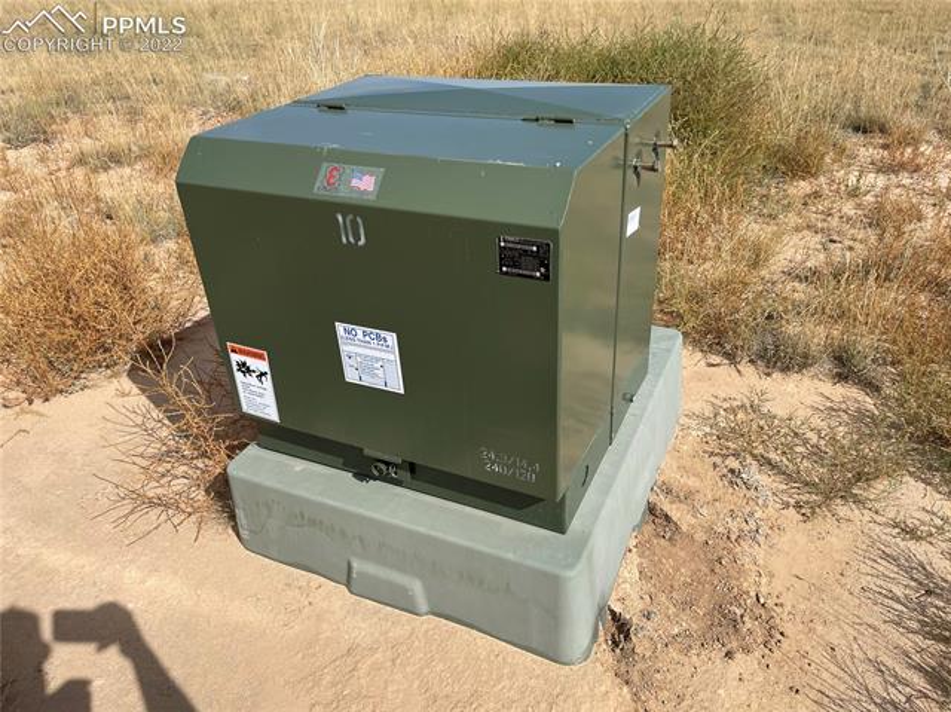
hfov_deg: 67.3
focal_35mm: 26
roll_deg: +2.2
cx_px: 476
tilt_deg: -32.4
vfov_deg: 53.0
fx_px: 714
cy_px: 356
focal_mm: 5.1
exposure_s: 1/4902
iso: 32
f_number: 1.6
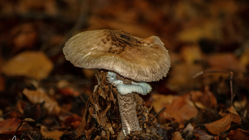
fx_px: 2185
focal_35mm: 331
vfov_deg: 3.7
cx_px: 124
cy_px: 83
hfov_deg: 6.5
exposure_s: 1/60
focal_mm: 210
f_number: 4.8
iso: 200
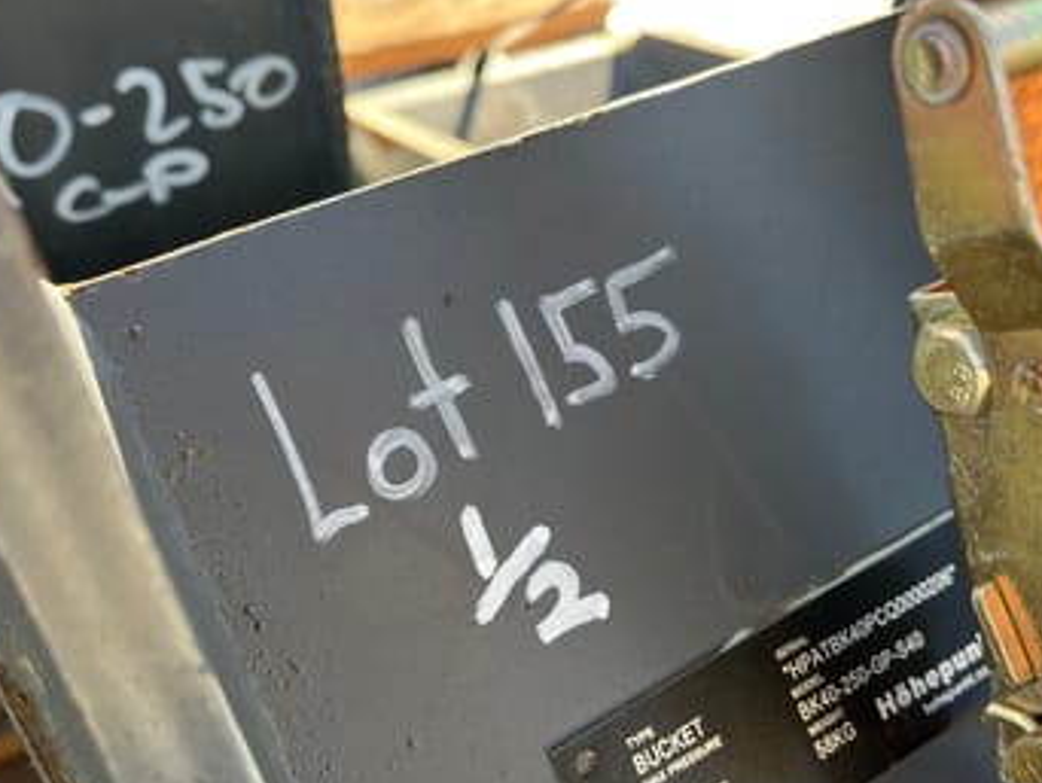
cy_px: 465
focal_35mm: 38
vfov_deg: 37.6
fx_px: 1145
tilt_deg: -54.9
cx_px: 570
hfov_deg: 48.9
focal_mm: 5.1
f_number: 1.6
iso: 50
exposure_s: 1/161
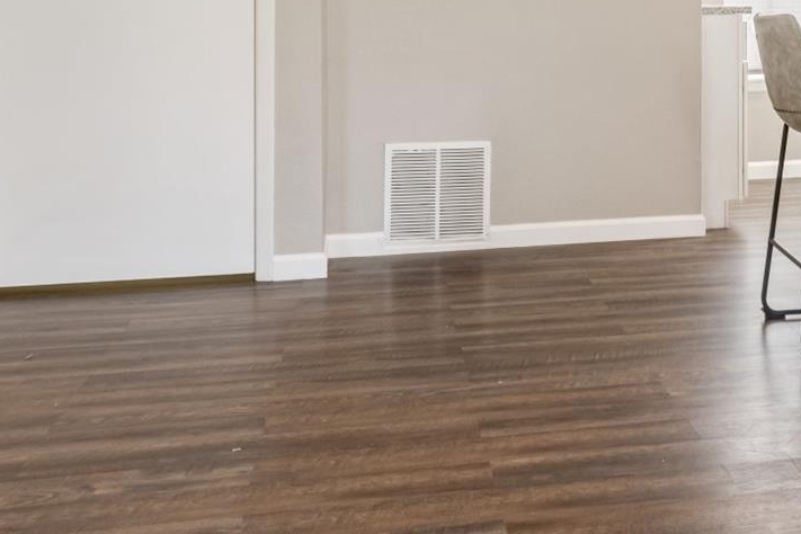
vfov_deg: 24.1
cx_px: 698
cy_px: 16
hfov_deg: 35.1
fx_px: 1201
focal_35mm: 54
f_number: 8
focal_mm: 16
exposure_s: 1/15
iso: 400
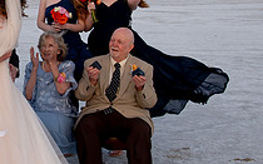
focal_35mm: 87
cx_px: 3
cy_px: 39
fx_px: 623
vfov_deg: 14.9
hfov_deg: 22.9
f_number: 6.3
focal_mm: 24
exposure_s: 1/320
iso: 200
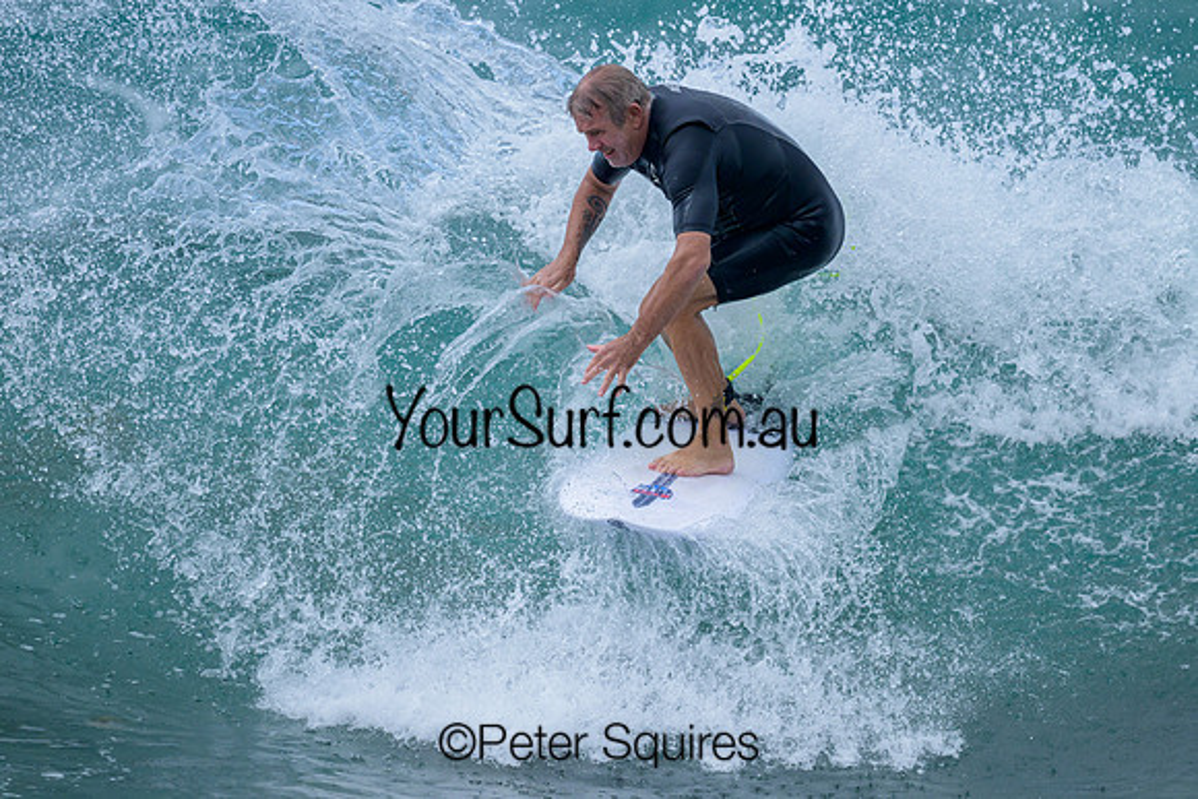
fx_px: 33530
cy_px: 463
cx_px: 754
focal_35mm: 1007
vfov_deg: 1.4
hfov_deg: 2.0
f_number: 6.3
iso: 450
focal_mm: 800
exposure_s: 1/2000
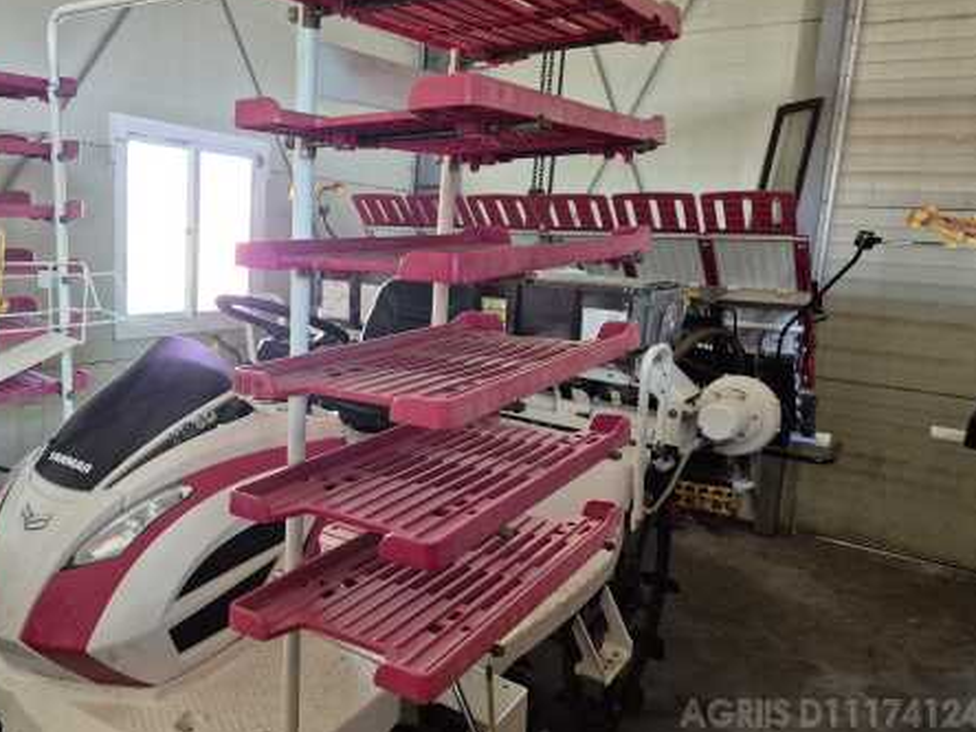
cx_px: 389
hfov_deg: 62.9
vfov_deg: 49.7
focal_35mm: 28
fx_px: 789
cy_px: 346
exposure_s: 1/120
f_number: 1.8
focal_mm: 5.4
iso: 1000
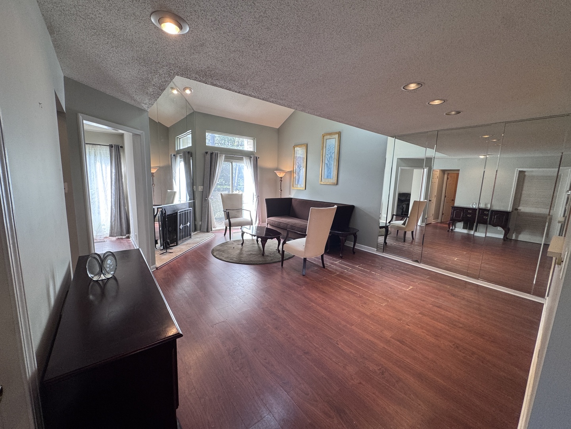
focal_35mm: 14
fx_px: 231
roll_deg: -1.9
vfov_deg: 85.7
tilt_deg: -8.9
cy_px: 214
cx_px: 286
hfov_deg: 102.1
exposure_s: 1/120
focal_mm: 2.22
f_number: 2.2
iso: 125
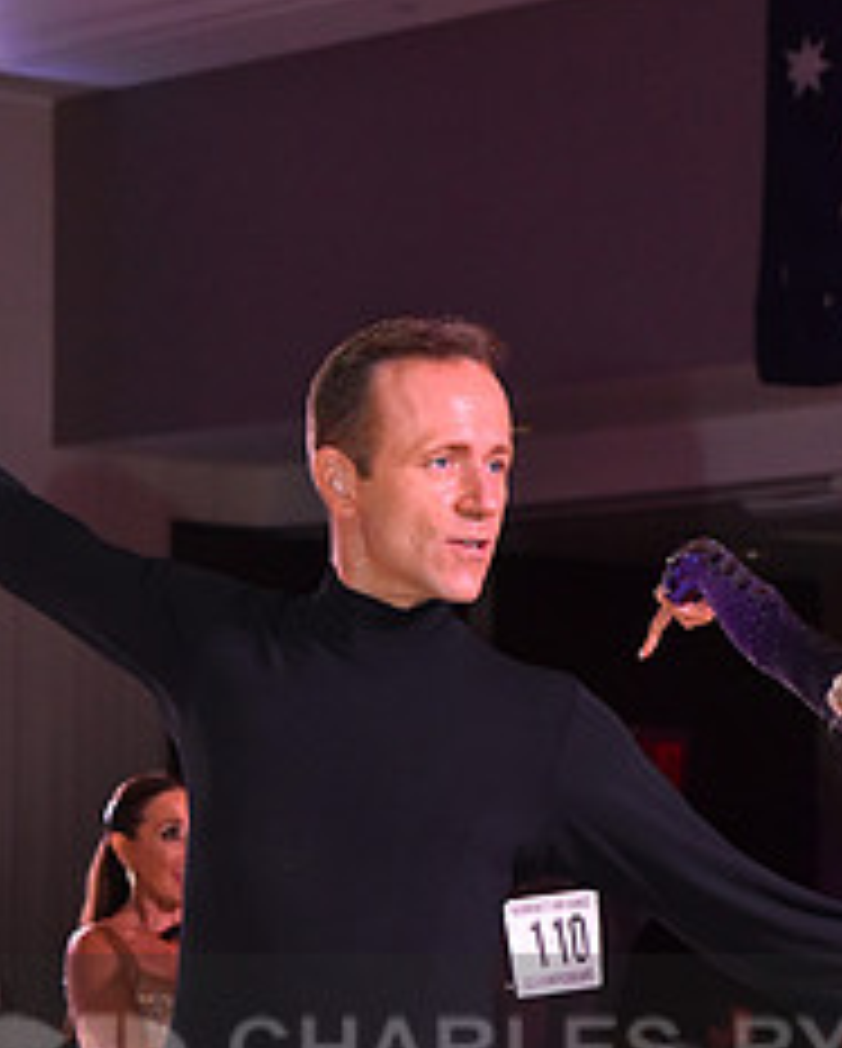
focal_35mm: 175
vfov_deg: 10.9
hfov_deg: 8.8
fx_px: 5441
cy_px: 1106
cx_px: 507
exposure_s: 1/320
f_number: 7.1
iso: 2500
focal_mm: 75
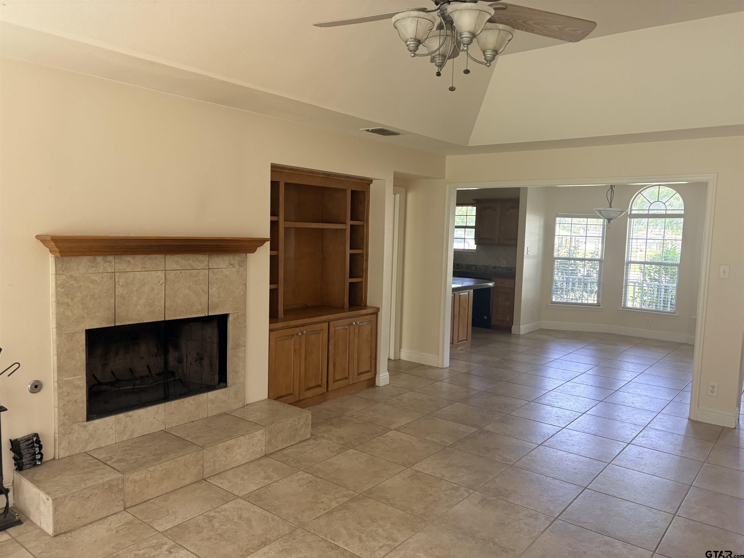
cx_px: 372
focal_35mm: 26
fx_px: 559
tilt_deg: -4.5
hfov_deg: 67.3
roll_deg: -1.6
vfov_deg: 53.1
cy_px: 279
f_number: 1.6
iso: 125
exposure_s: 1/128
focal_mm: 5.96
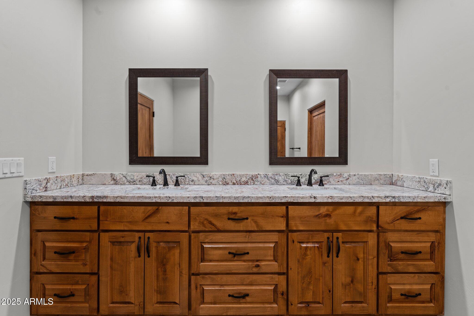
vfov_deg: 68.9
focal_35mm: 18
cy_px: 158
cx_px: 237
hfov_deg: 91.6
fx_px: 230
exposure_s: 1/2
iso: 400
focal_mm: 17.5
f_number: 8
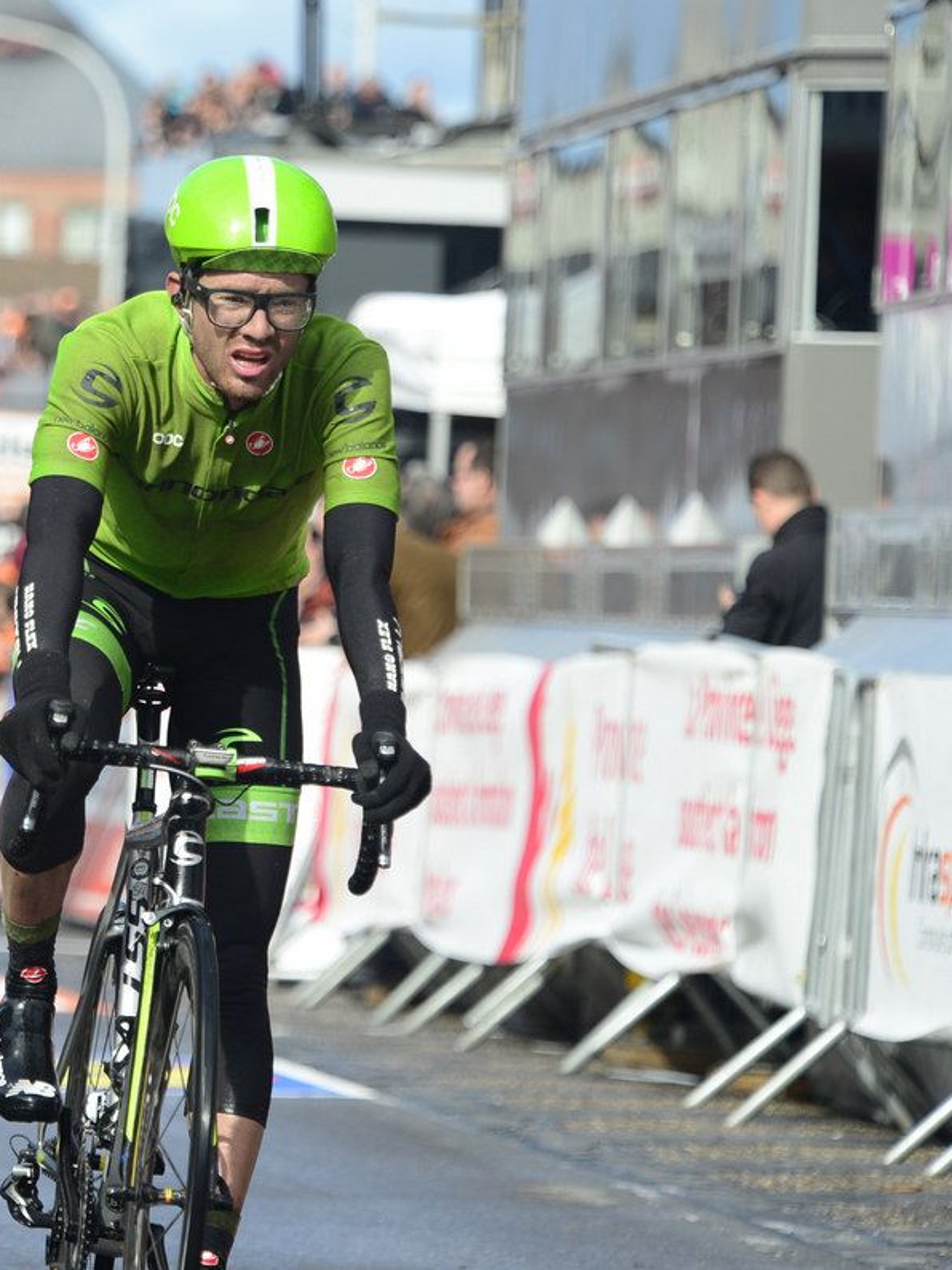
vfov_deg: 6.2
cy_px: 634
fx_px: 11701
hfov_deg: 4.7
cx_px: 121
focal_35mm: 319
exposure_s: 1/1000
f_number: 6.3
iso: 400
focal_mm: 220
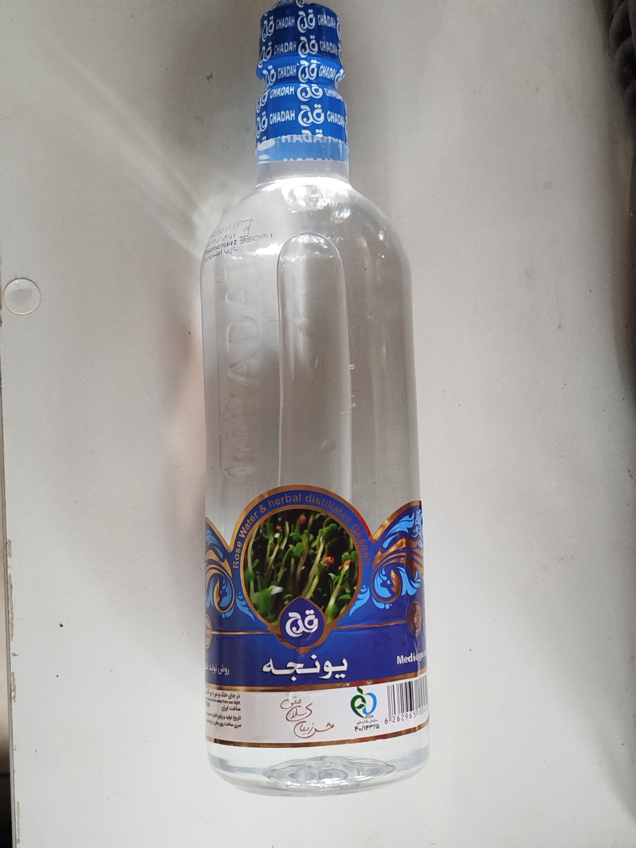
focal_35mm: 48
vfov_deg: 39.7
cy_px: 424
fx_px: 1176
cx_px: 318
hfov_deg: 30.3
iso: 200
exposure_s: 1/50
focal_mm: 5.31
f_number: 1.7
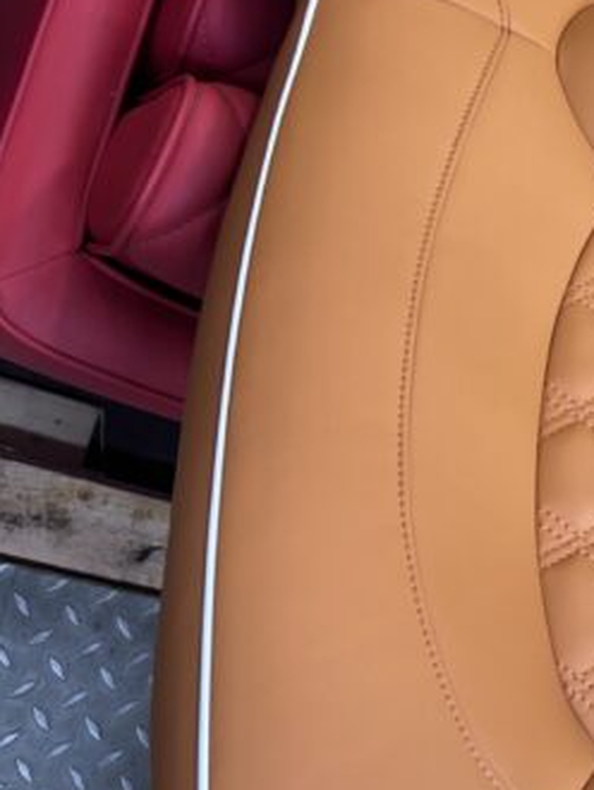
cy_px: 357
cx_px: 714
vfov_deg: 30.7
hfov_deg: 21.6
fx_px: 1440
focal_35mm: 63
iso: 125
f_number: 1.5
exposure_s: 1/120
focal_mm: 5.7
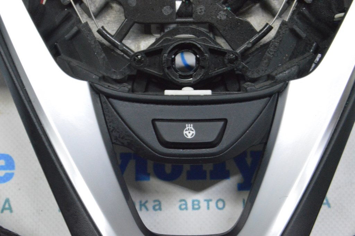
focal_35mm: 75
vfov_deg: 18.2
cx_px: 178
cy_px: 118
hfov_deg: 27.0
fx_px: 739
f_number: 20
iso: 6400
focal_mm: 50
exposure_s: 1/15
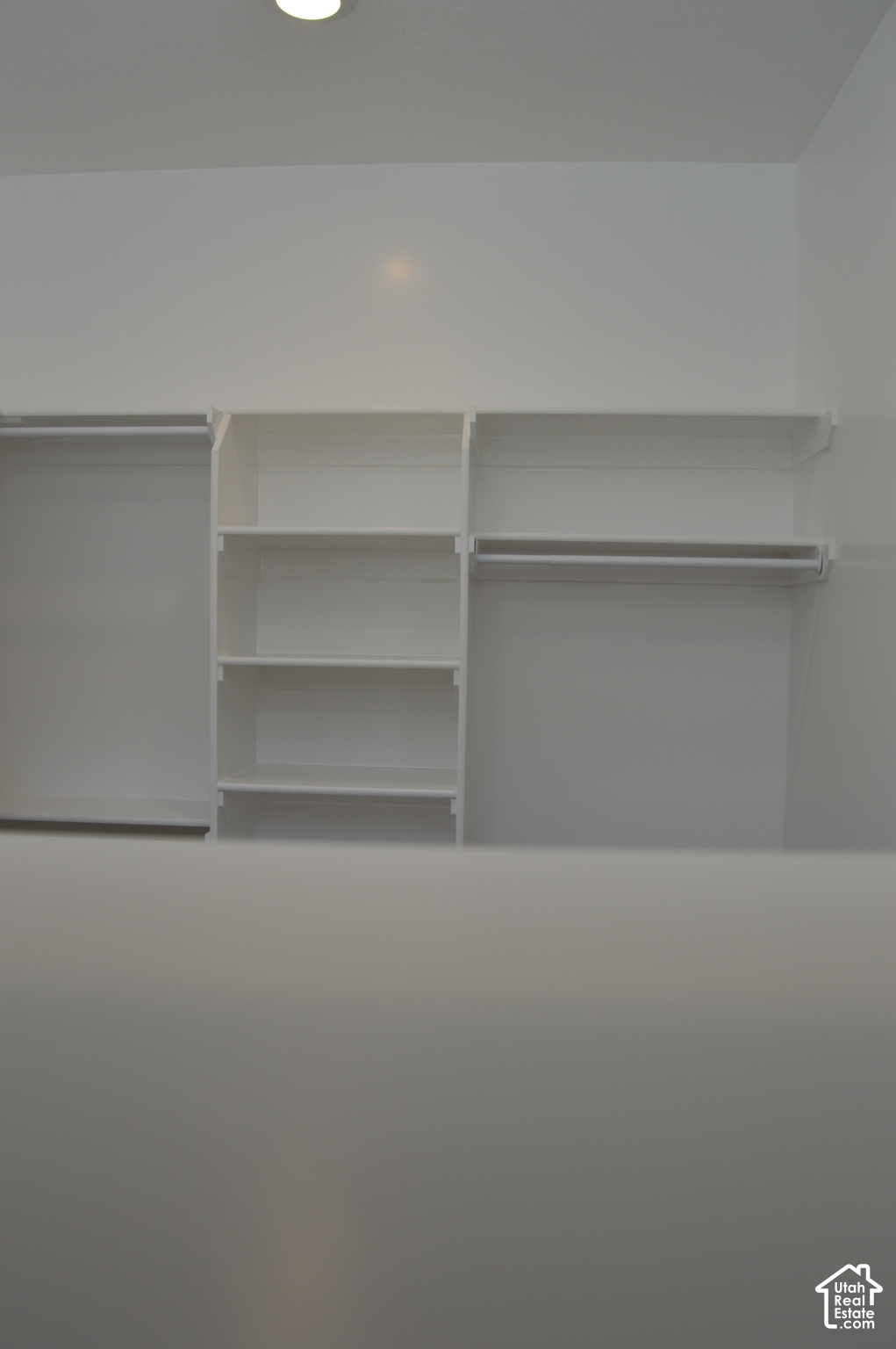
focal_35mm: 27
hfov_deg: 47.8
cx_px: 448
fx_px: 1010
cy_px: 674
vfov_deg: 67.4
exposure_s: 1/125
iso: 250
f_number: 5.6
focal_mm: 18
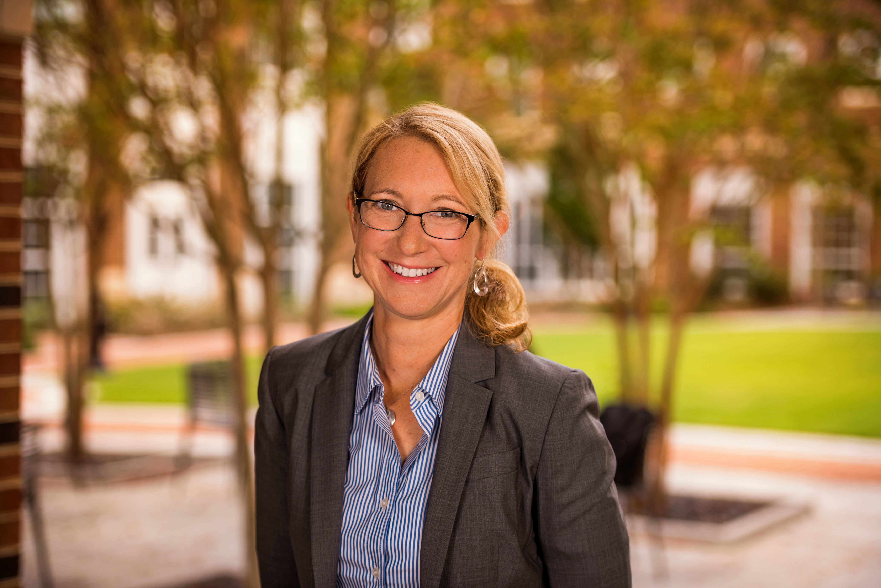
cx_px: 440
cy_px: 294
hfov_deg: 24.8
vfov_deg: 16.7
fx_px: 2007
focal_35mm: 82
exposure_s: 1/200
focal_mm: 82
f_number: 2.8
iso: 50
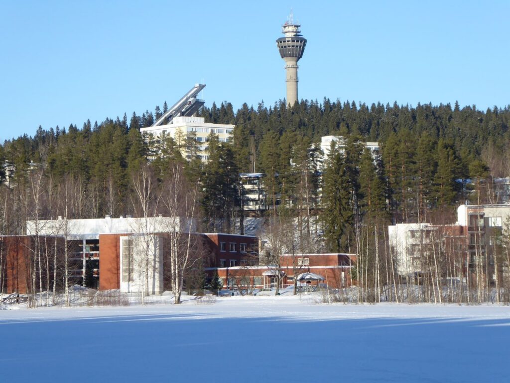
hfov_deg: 15.5
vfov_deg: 11.7
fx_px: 1871
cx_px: 255
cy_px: 192
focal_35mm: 127
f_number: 5.1
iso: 80
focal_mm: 20.6
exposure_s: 1/320
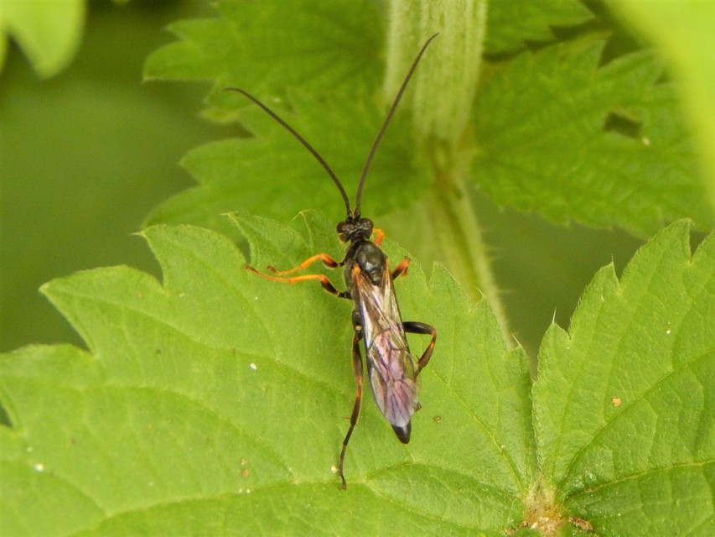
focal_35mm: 207
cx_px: 358
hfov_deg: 9.6
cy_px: 268
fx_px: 4276
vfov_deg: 7.2
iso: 400
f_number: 5.4
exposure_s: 1/80
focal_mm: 37.1
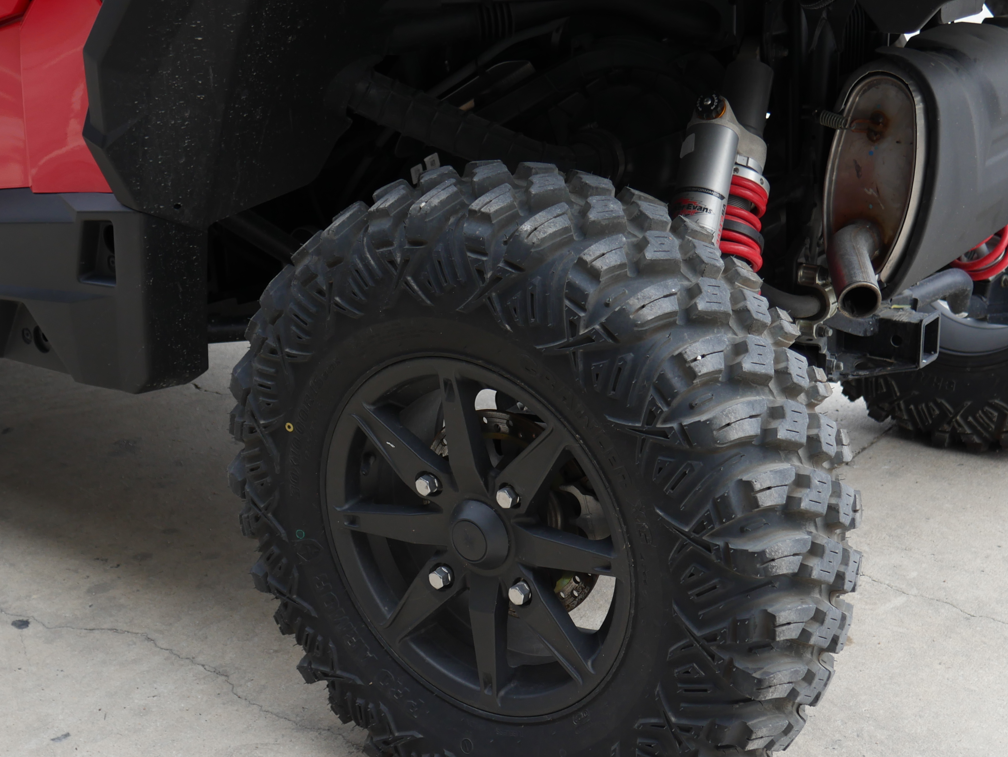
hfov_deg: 38.9
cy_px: 436
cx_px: 513
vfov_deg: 29.7
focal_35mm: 49
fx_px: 1427
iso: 200
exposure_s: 1/125
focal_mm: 17
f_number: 4
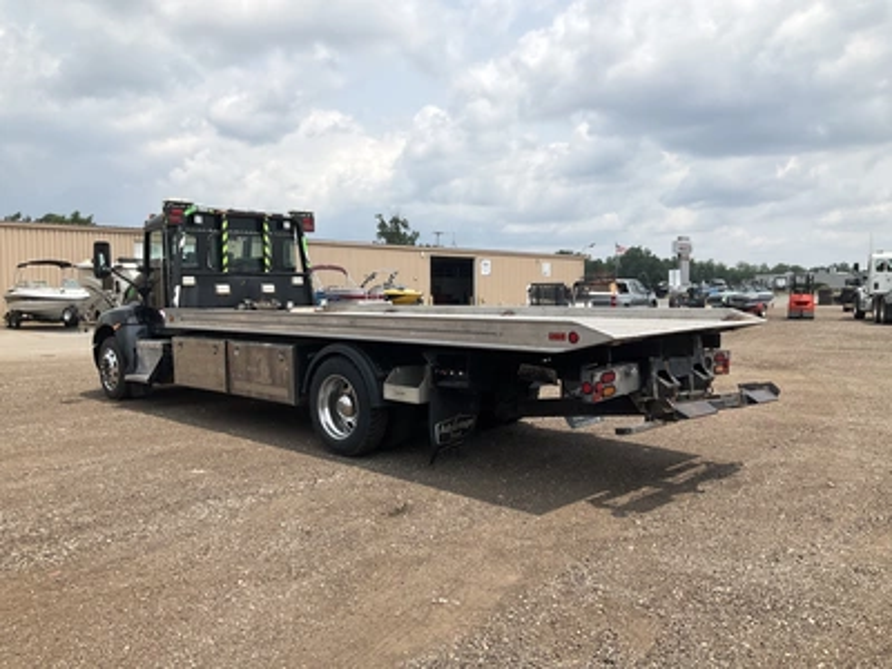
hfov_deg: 61.7
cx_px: 446
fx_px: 747
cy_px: 334
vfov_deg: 48.2
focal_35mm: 29
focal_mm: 3
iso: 25
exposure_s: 1/2427
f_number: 1.8
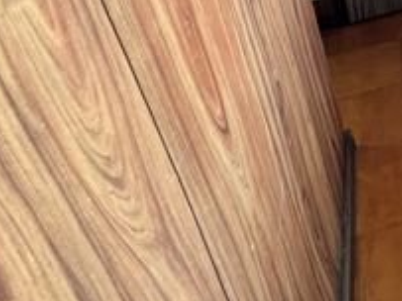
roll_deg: +0.6
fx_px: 476
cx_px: 606
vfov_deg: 28.1
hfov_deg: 28.7
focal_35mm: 41
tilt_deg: -21.3
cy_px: -103
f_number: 1.8
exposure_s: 1/99
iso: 250
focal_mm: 1.57
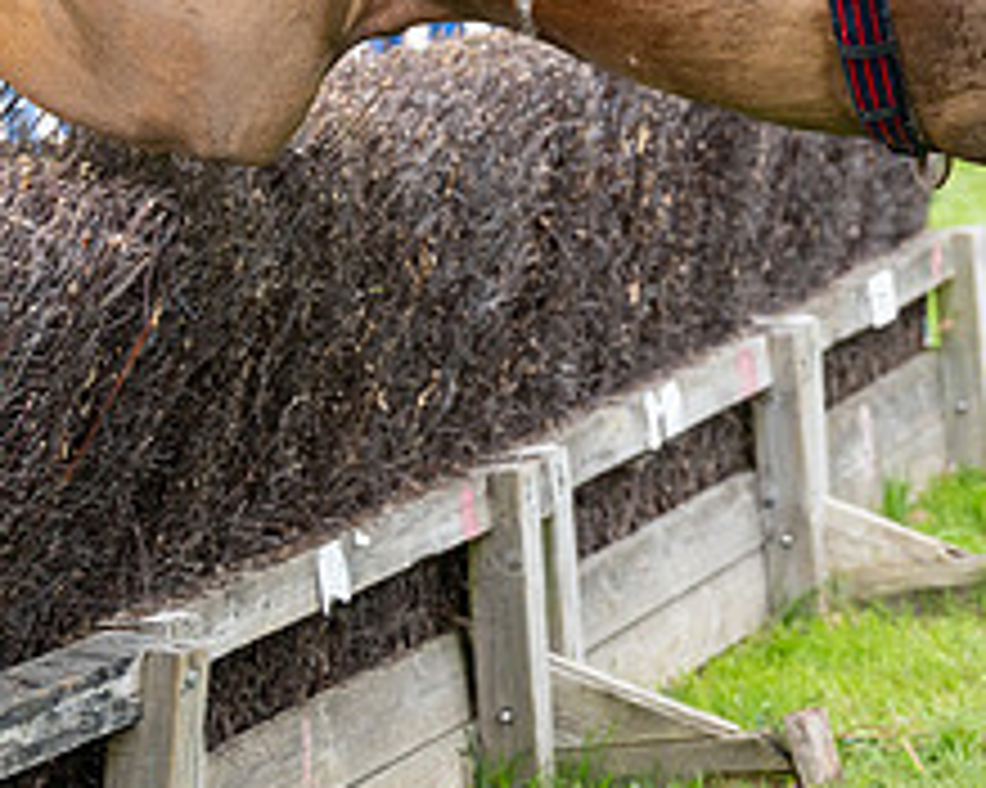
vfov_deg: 7.6
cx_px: 1053
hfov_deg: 9.4
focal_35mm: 203
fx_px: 5921
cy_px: -117
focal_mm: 70
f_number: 2.8
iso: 400
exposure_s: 1/2000
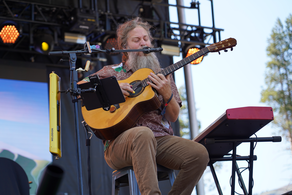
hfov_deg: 19.5
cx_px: 146
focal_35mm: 105
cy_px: 98
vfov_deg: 13.0
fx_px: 852
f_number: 4.5
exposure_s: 1/160
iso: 100
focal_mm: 105
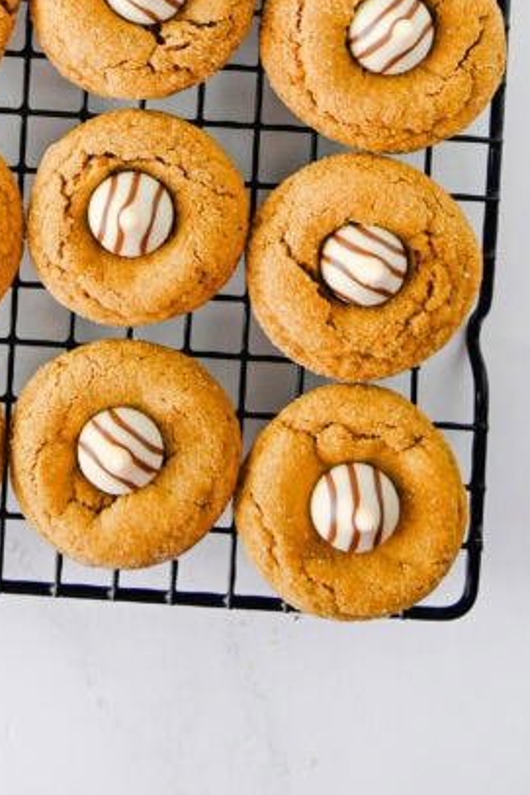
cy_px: -49
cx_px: 46
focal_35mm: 88
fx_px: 1945
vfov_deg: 22.0
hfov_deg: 15.3
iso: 360
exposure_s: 1/125
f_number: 4
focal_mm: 35
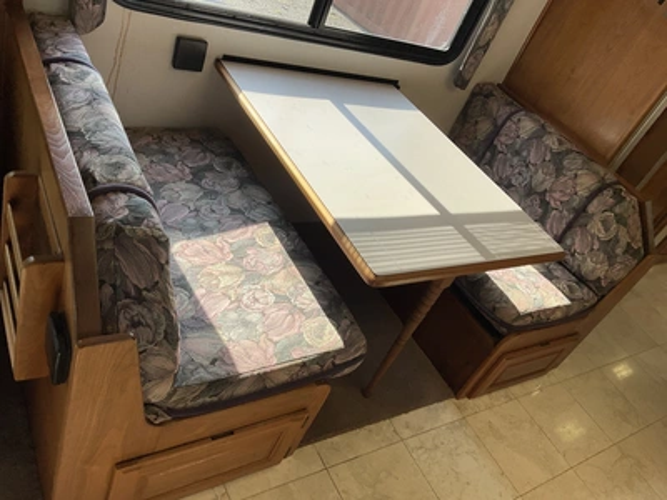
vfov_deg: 48.2
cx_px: 334
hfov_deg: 61.7
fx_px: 559
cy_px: 250
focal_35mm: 29
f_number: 1.8
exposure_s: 1/180
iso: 20
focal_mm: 3
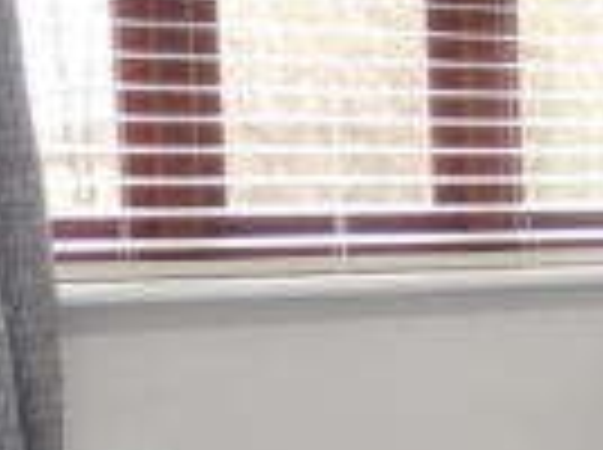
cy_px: 353
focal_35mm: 109
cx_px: 1204
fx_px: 1895
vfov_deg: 13.5
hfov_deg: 14.8
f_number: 3
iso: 400
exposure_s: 1/30
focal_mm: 4.5
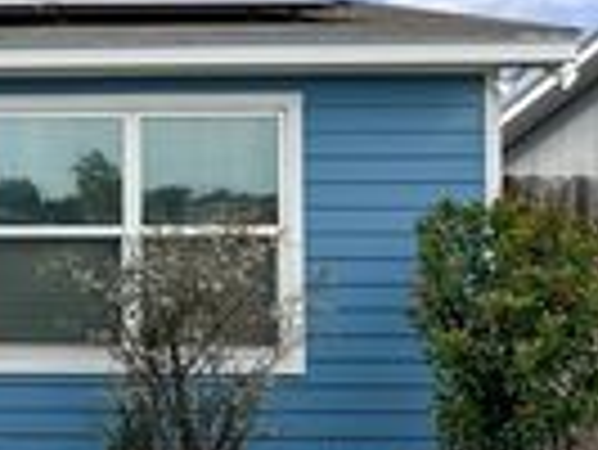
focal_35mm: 90
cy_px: 236
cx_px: -427
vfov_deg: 16.4
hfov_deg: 18.0
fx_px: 1556
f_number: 1.78
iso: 80
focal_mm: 6.76
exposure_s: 1/5714
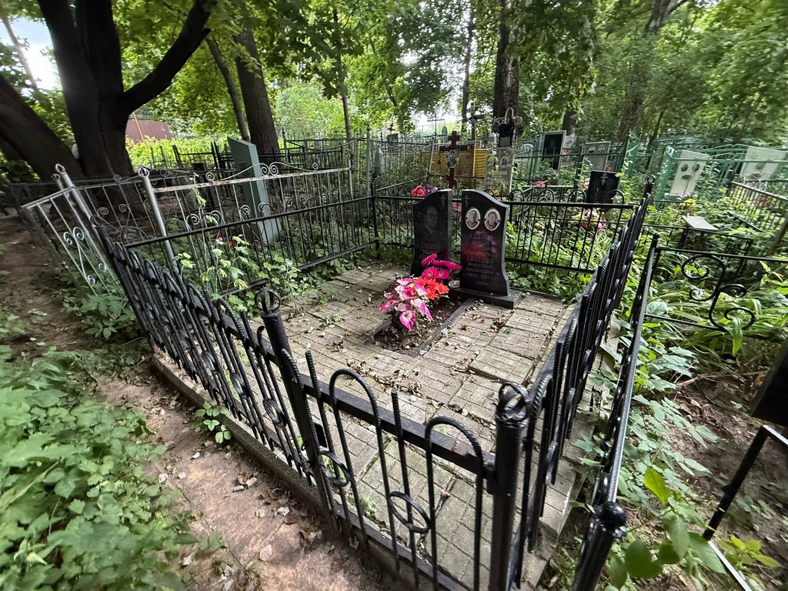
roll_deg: -1.5
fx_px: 319
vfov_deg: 85.7
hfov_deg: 102.1
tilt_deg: -25.6
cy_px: 296
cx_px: 394
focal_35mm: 14
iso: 320
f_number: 2.2
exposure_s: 1/95
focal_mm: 2.22
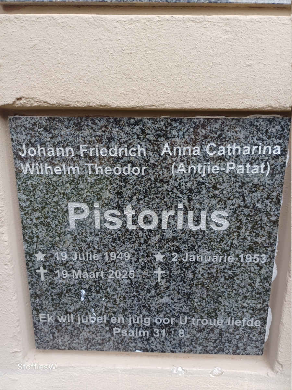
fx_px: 281
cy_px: 195
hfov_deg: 54.9
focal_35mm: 25
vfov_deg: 69.4
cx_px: 146
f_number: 1.8
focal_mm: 4.65
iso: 50
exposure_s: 1/136
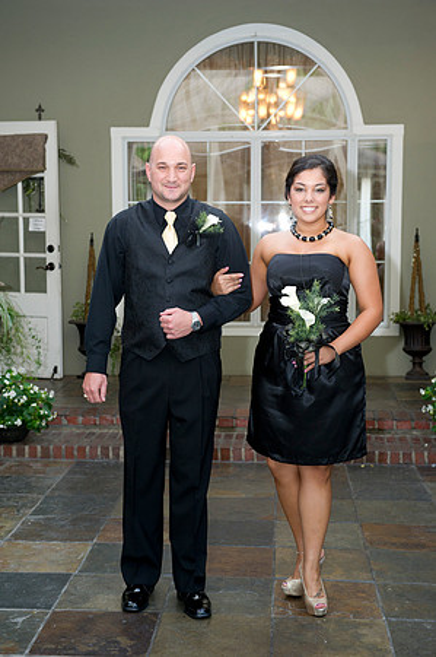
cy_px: 328
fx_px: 1056
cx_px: 218
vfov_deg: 34.5
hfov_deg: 23.3
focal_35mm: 58
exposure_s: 1/100
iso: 800
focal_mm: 58
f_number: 5
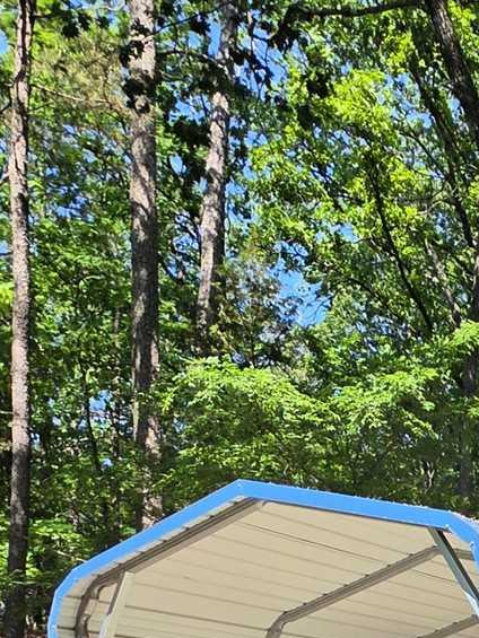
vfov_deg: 28.0
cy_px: 885
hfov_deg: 21.7
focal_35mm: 53
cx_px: 768
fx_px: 977
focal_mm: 2.2
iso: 32
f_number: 1.9
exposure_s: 1/1064
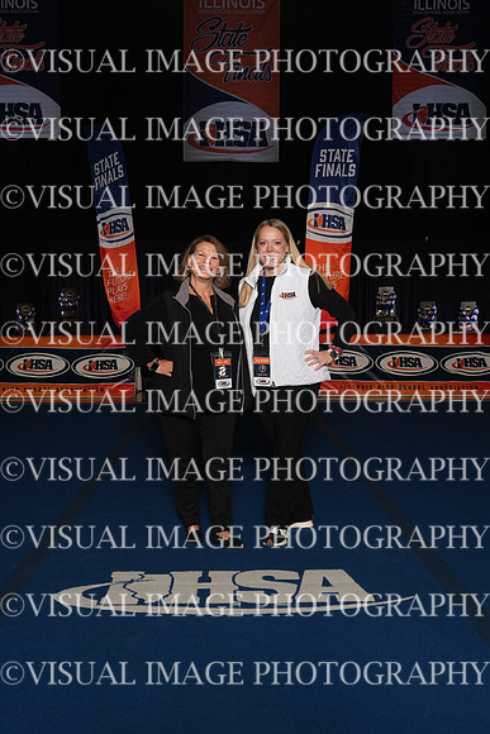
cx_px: 245
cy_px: 367
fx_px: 796
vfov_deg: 49.5
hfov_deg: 34.2
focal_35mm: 39
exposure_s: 1/125
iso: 800
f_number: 8
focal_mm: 26
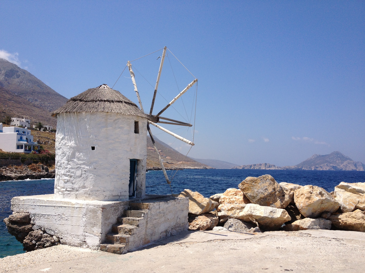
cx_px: 182
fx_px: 369
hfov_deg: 52.6
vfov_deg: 40.7
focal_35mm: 35
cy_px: 136
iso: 50
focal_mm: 4.28
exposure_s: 1/2907
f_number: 2.4
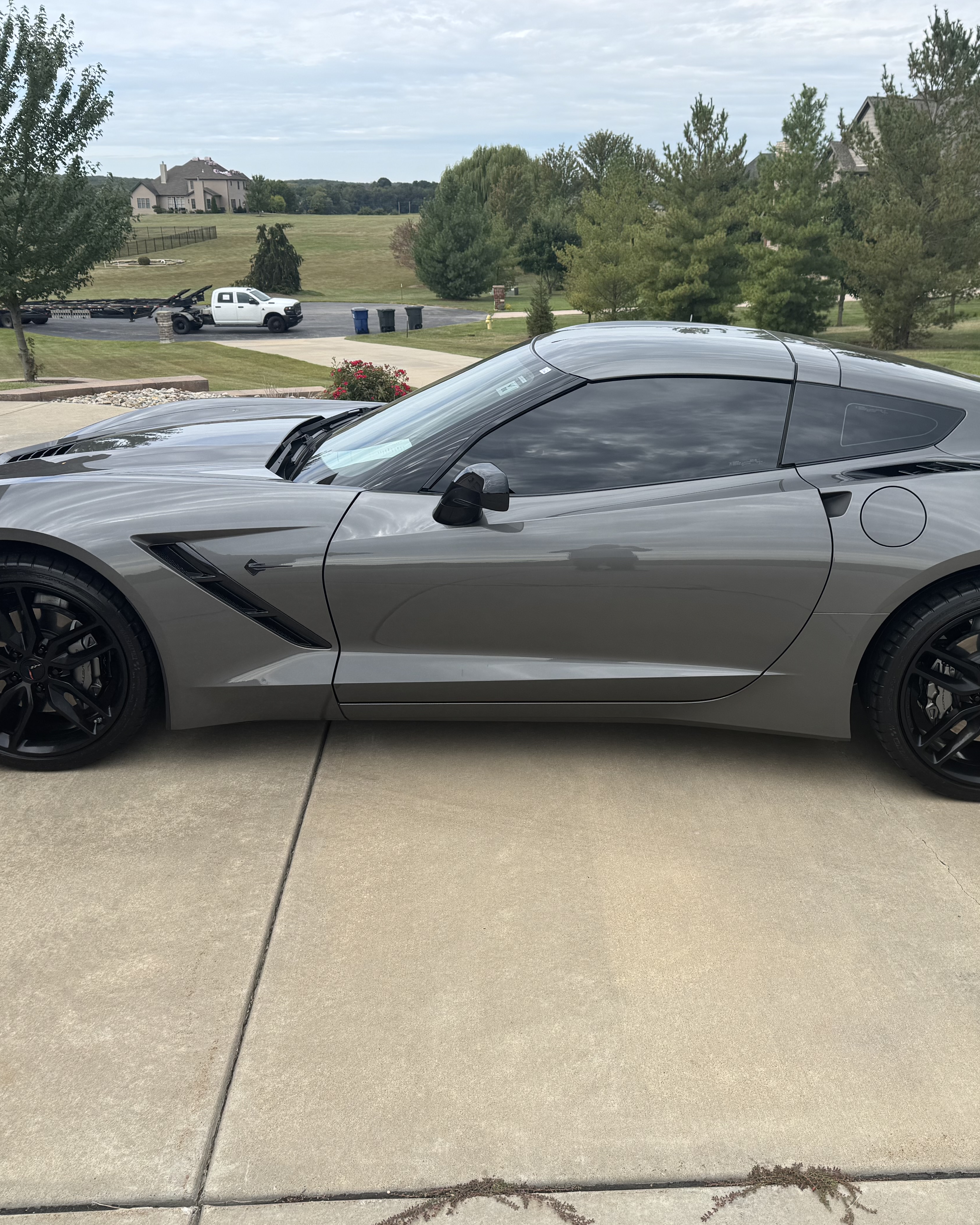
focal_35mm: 32
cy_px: 621
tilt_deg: -19.4
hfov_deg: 45.6
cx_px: 582
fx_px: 1160
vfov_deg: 55.7
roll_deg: +0.8
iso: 80
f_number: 1.78
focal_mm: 6.76
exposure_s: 1/2252
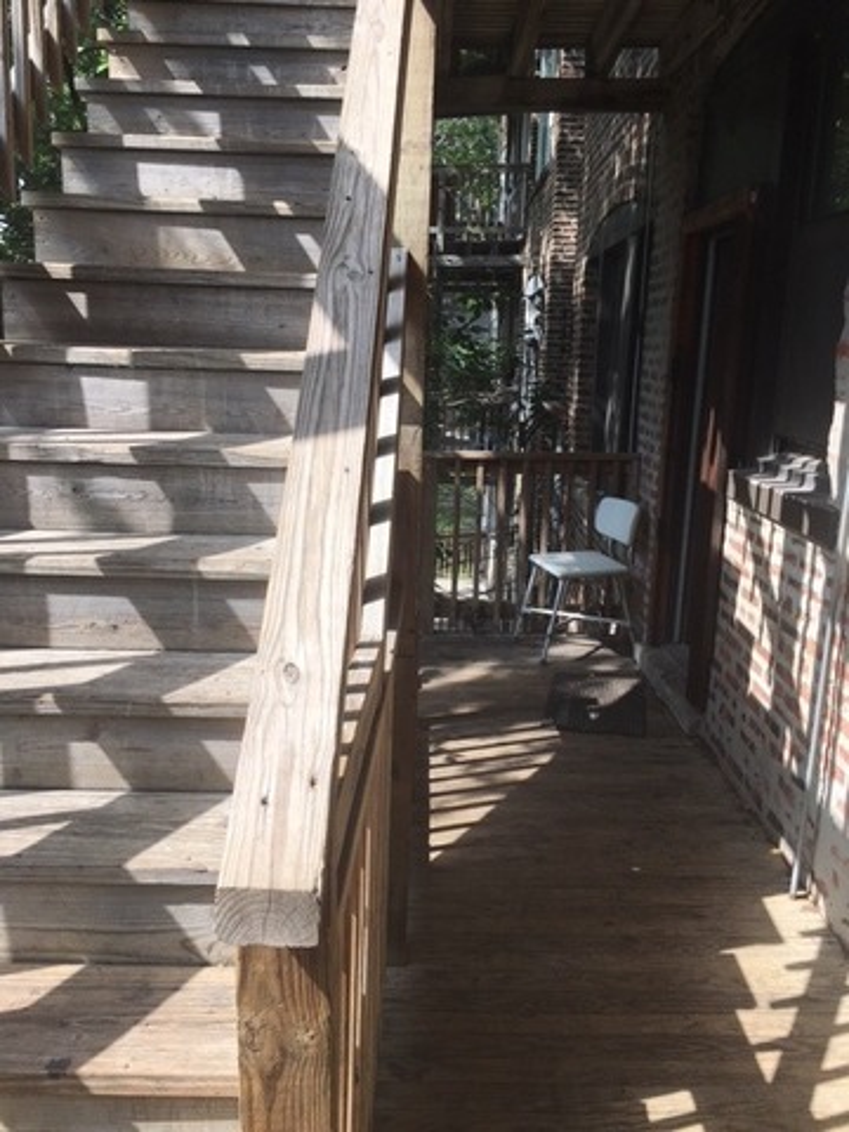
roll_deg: -2.7
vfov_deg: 61.7
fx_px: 948
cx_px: 424
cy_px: 566
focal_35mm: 29
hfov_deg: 48.2
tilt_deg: -12.0
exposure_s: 1/605
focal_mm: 4.15
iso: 25
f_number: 2.2
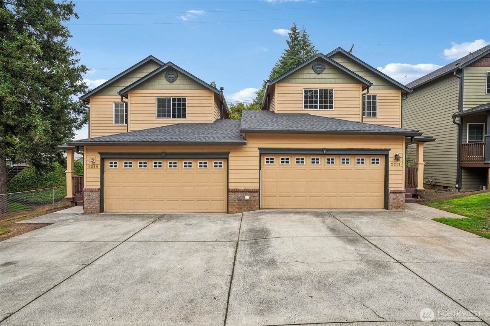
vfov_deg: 61.9
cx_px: 245
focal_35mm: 20
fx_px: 272
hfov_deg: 84.0
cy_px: 163
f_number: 8
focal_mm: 20
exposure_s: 1/250
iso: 400
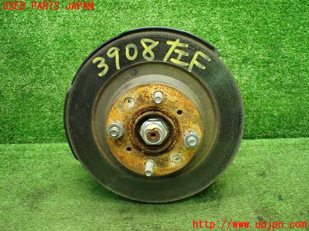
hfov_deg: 60.0
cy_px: 116
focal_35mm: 30
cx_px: 154
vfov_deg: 46.8
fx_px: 268
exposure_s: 1/80
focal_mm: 5.4
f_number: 2.3
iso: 800
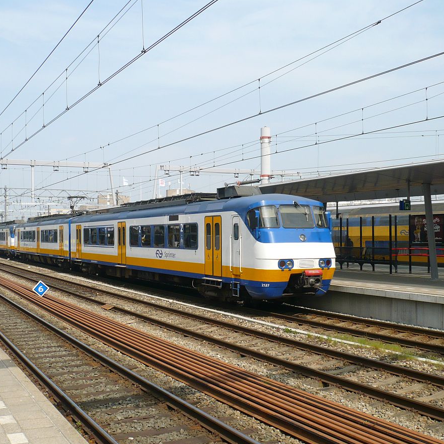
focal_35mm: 42
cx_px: 209
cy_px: 225
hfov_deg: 40.0
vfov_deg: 40.0
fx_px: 609
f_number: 8
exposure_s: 1/200
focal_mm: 5.8
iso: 100
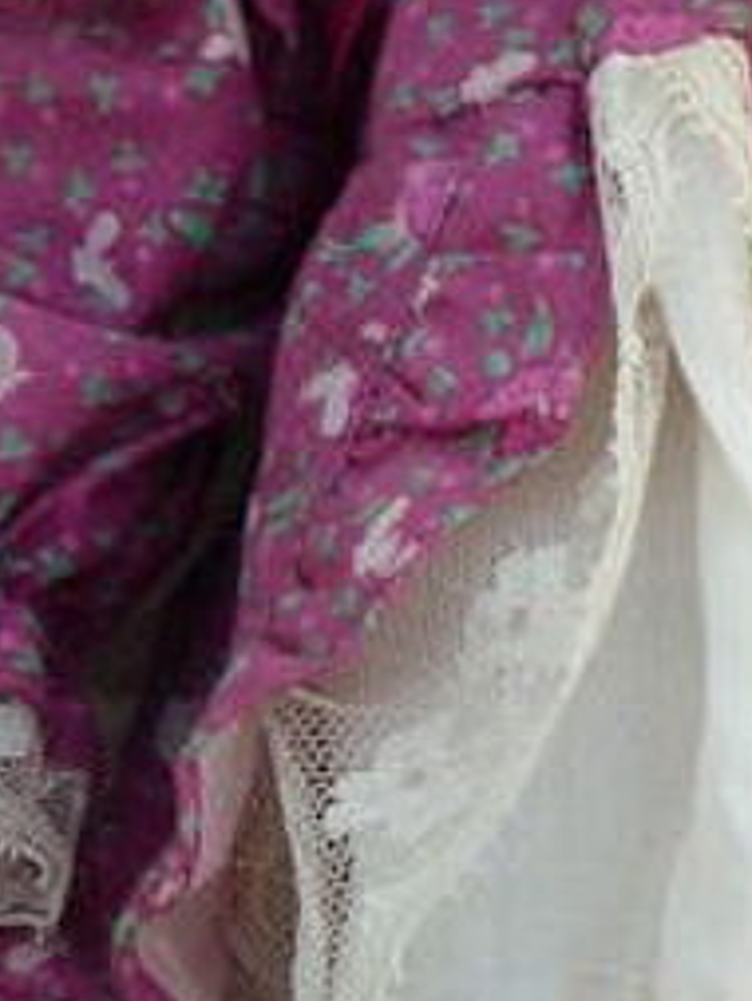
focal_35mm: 158
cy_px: 556
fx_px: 4573
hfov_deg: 9.3
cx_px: 823
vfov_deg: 12.5
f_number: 3.3
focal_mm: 5.2
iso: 100
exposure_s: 1/100
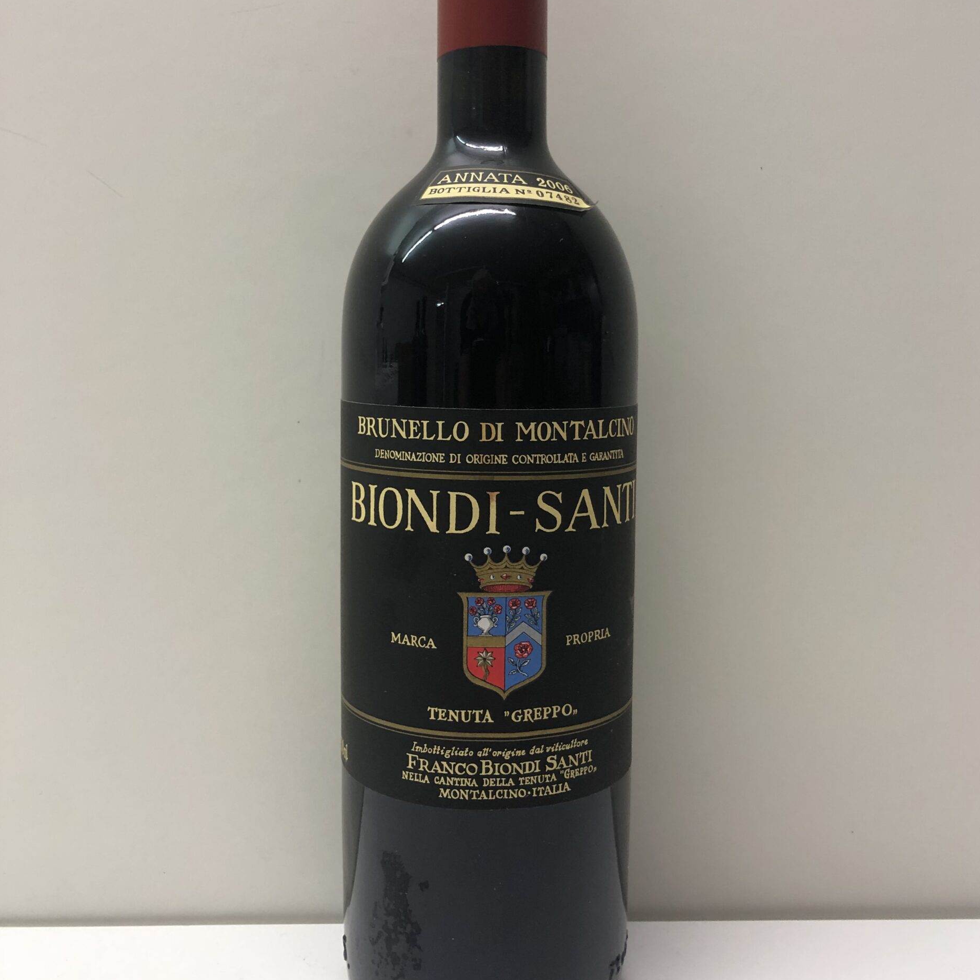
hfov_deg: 48.4
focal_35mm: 34
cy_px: 414
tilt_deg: -1.5
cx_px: 503
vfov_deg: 48.3
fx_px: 1089
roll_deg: -0.2
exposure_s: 1/33
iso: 40
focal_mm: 4
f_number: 1.8
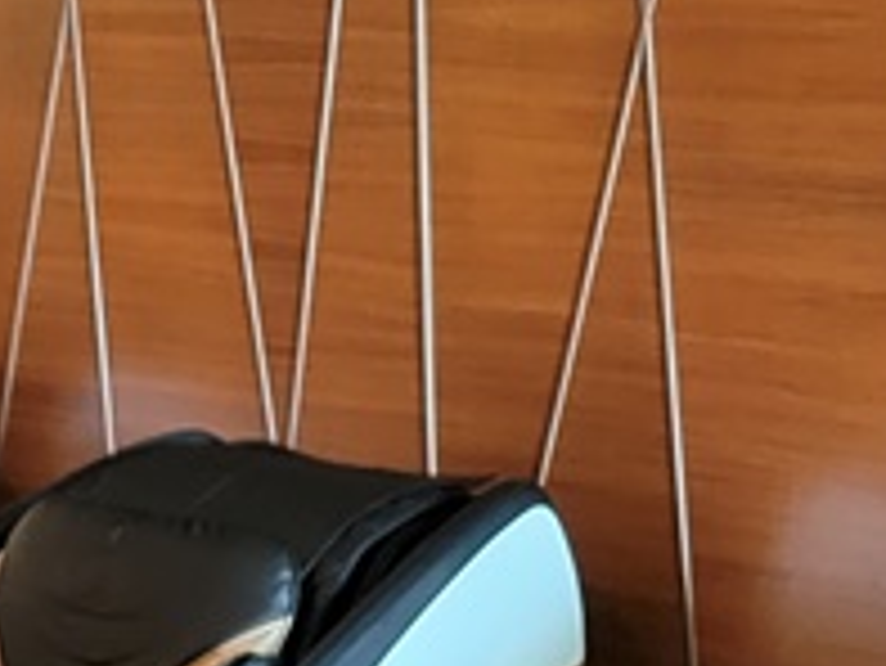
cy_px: 932
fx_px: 3381
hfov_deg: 14.9
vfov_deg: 10.9
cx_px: 315
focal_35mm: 132
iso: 800
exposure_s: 1/50
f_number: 1.8
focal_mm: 5.4
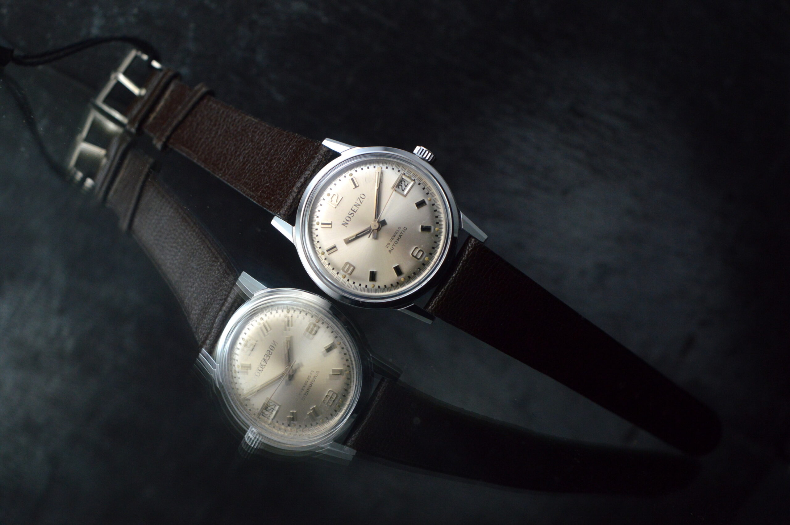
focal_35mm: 69
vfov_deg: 19.7
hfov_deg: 29.3
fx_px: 1513
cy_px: 262
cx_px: 395
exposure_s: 1/200
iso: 800
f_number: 7.1
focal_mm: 46
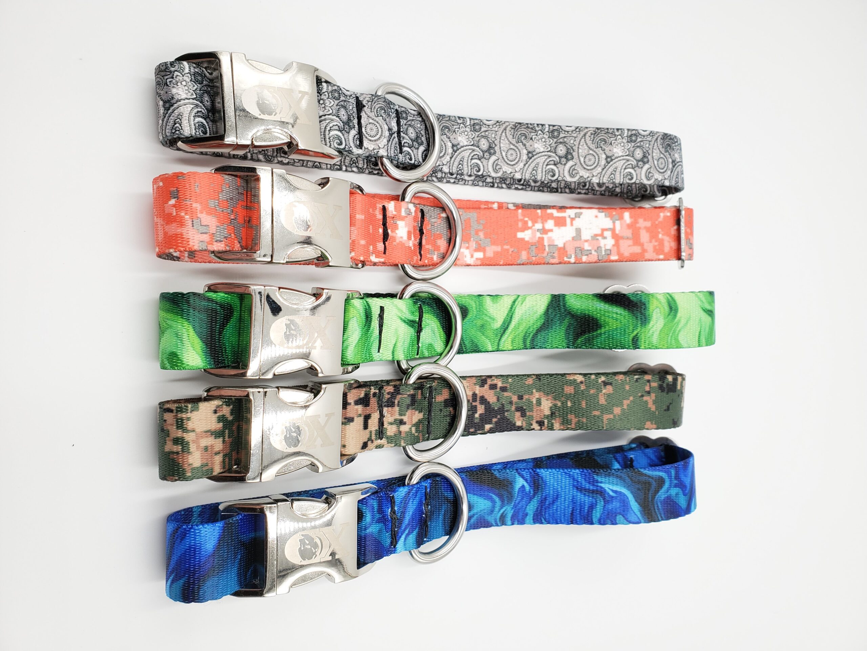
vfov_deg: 53.1
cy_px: 326
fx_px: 651
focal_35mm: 26
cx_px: 434
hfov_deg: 67.3
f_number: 2.4
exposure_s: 1/100
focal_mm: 4.3
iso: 50
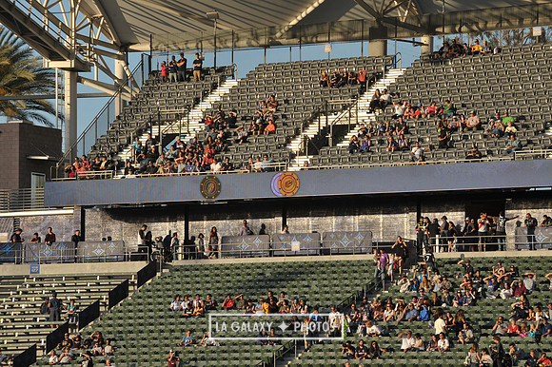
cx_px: 276
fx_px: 3065
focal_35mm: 200
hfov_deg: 10.3
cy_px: 184
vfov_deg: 6.9
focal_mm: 200
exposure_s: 1/500
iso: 400
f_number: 11
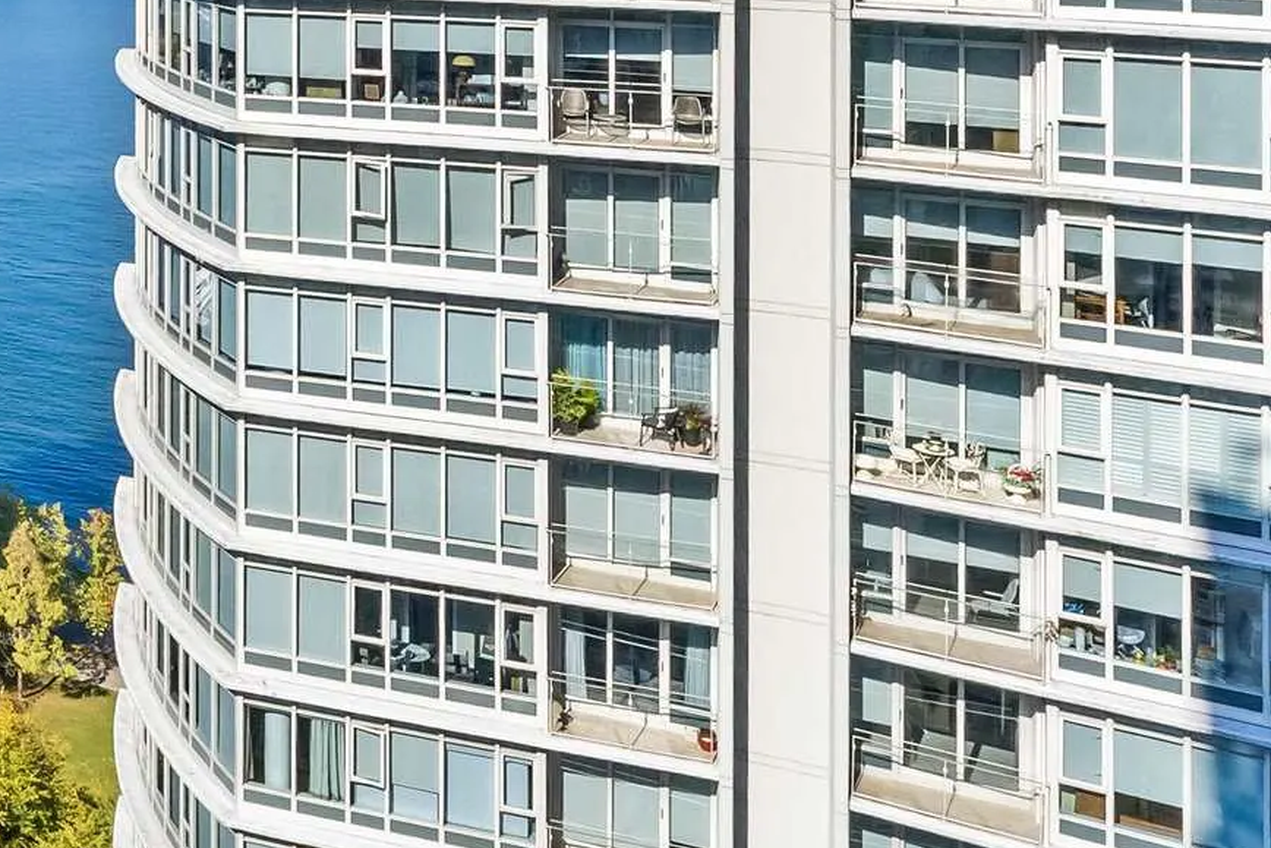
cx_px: -625
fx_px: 1687
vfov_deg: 25.3
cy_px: -173
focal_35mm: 48
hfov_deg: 28.0
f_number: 9
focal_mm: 9
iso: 250
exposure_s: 1/250
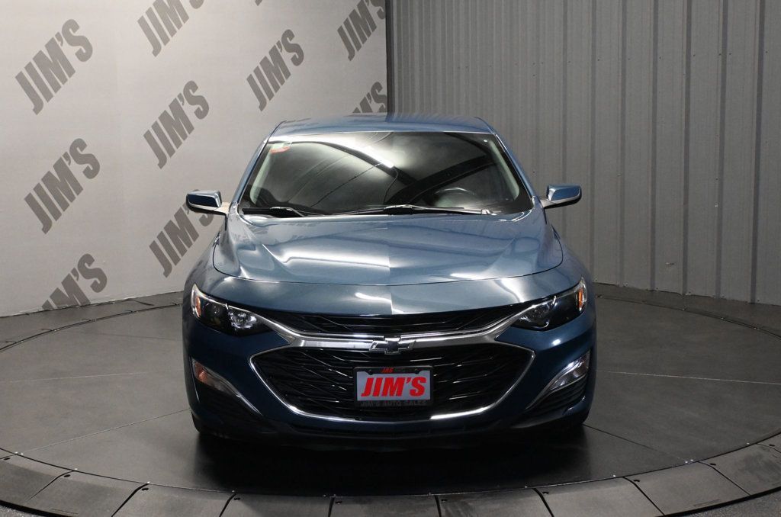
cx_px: 390
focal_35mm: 46
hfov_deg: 43.0
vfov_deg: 29.3
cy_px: 258
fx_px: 990
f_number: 4.8
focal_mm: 30.5
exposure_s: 1/60
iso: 3600
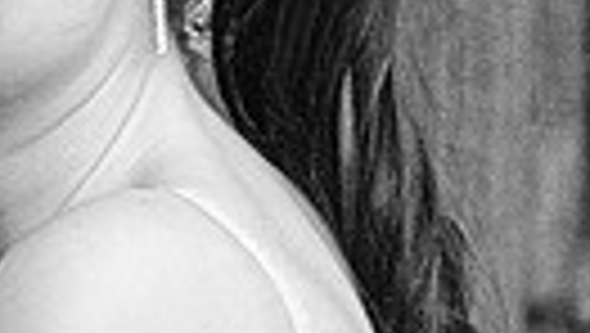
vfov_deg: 2.1
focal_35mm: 574
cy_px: -9
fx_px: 8989
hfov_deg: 3.7
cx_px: -417
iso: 500
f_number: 2.8
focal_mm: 98
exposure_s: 1/1250
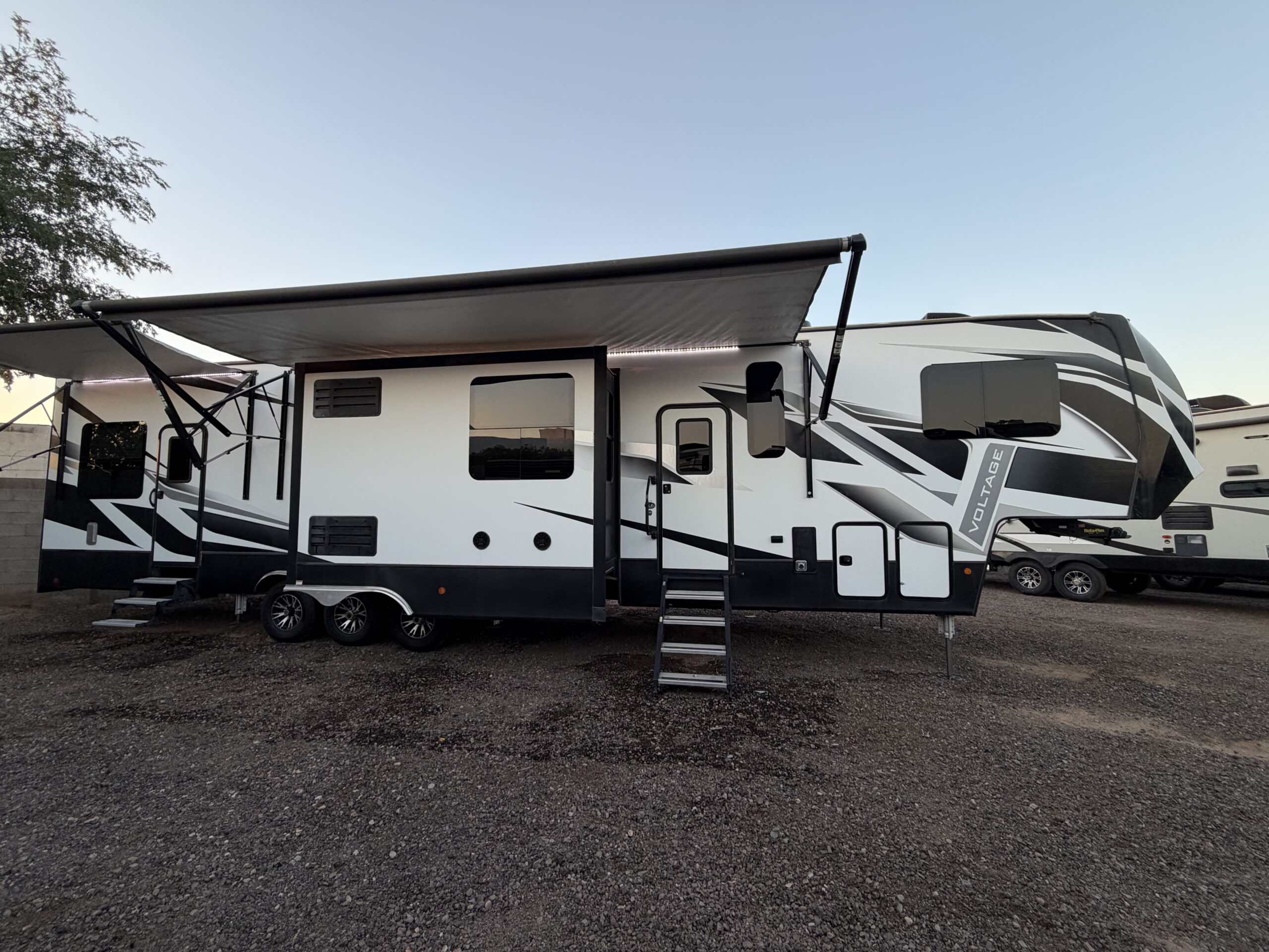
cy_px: 476
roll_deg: +0.0
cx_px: 634
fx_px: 513
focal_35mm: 14
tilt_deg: +4.0
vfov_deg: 85.7
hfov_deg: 102.1
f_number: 2.2
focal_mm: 2.22
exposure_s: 1/121
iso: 100
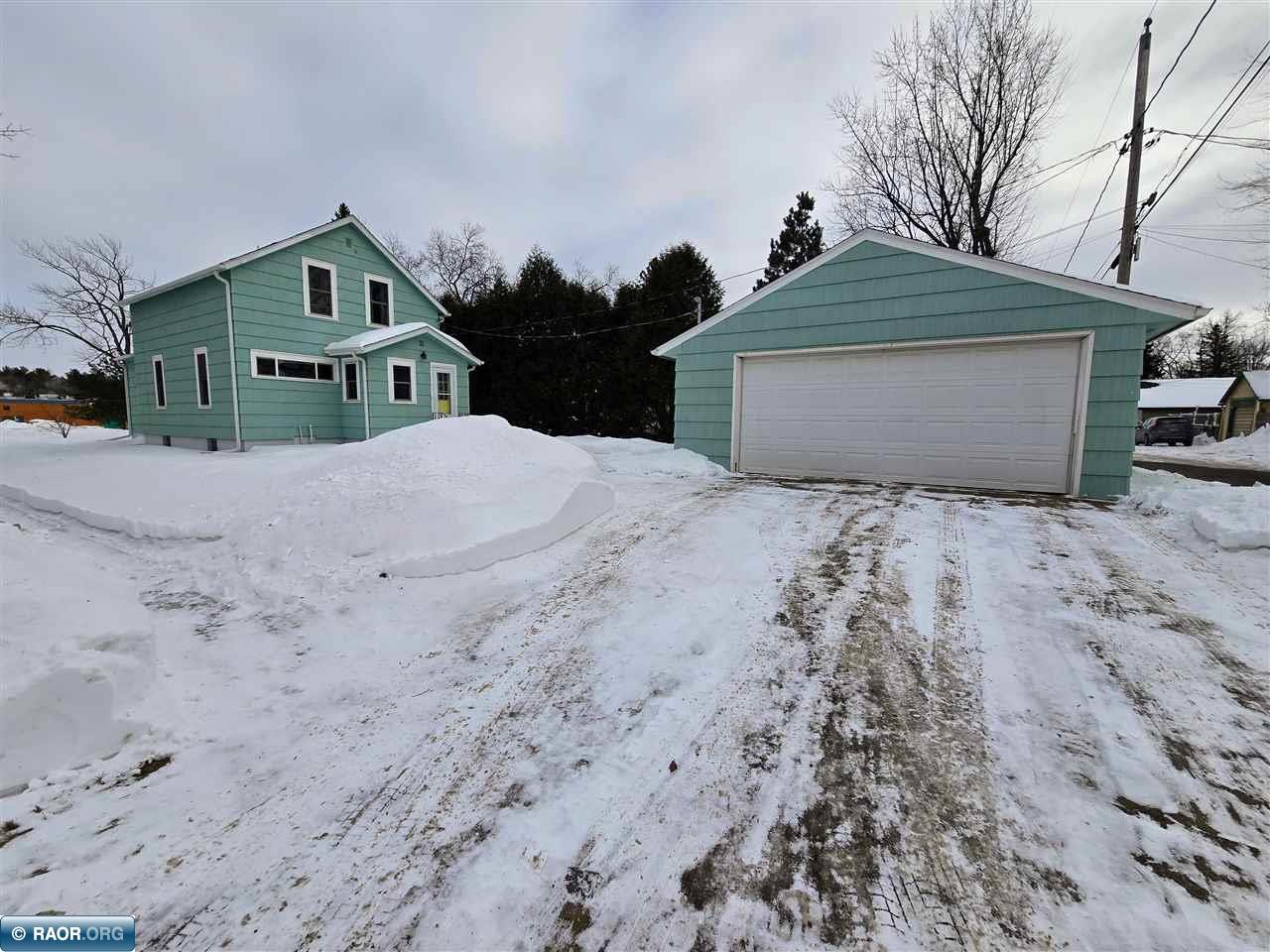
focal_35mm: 13
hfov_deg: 106.2
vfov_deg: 89.9
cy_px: 476
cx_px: 635
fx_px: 477
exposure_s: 1/2404
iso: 50
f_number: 2.2
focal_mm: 2.2
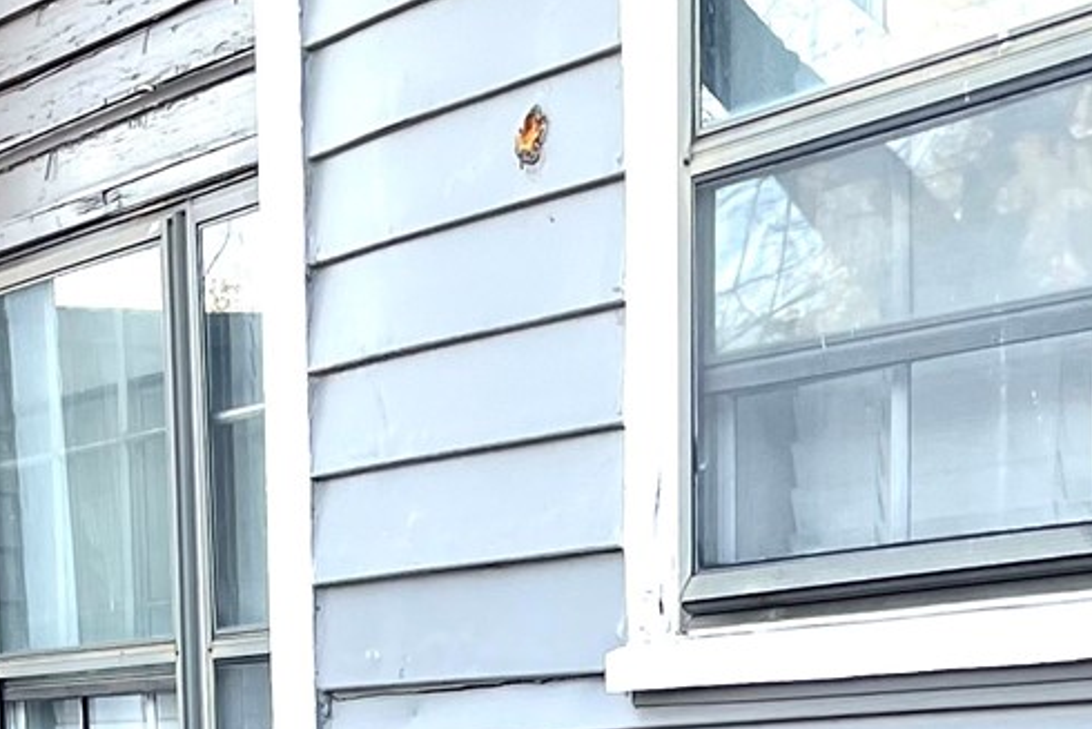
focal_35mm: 113
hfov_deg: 17.8
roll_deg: +1.0
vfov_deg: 11.1
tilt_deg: -10.9
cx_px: 80
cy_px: 1418
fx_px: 3428
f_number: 1.6
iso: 40
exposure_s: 1/269
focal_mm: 5.1
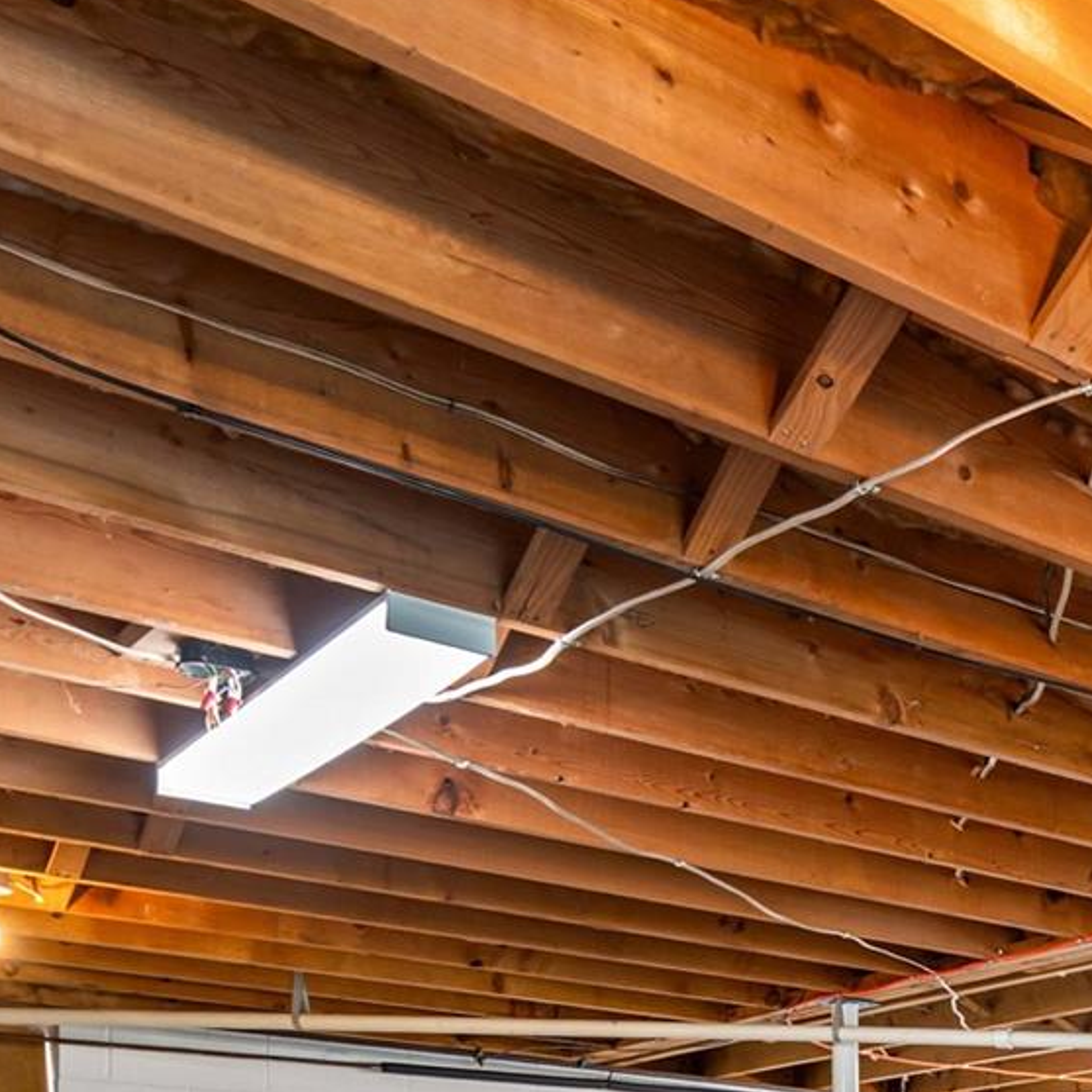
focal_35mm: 50
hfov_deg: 24.4
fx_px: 1785
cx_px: 1737
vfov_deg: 29.7
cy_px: 1277
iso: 100
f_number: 8
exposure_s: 1/1.67
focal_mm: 16
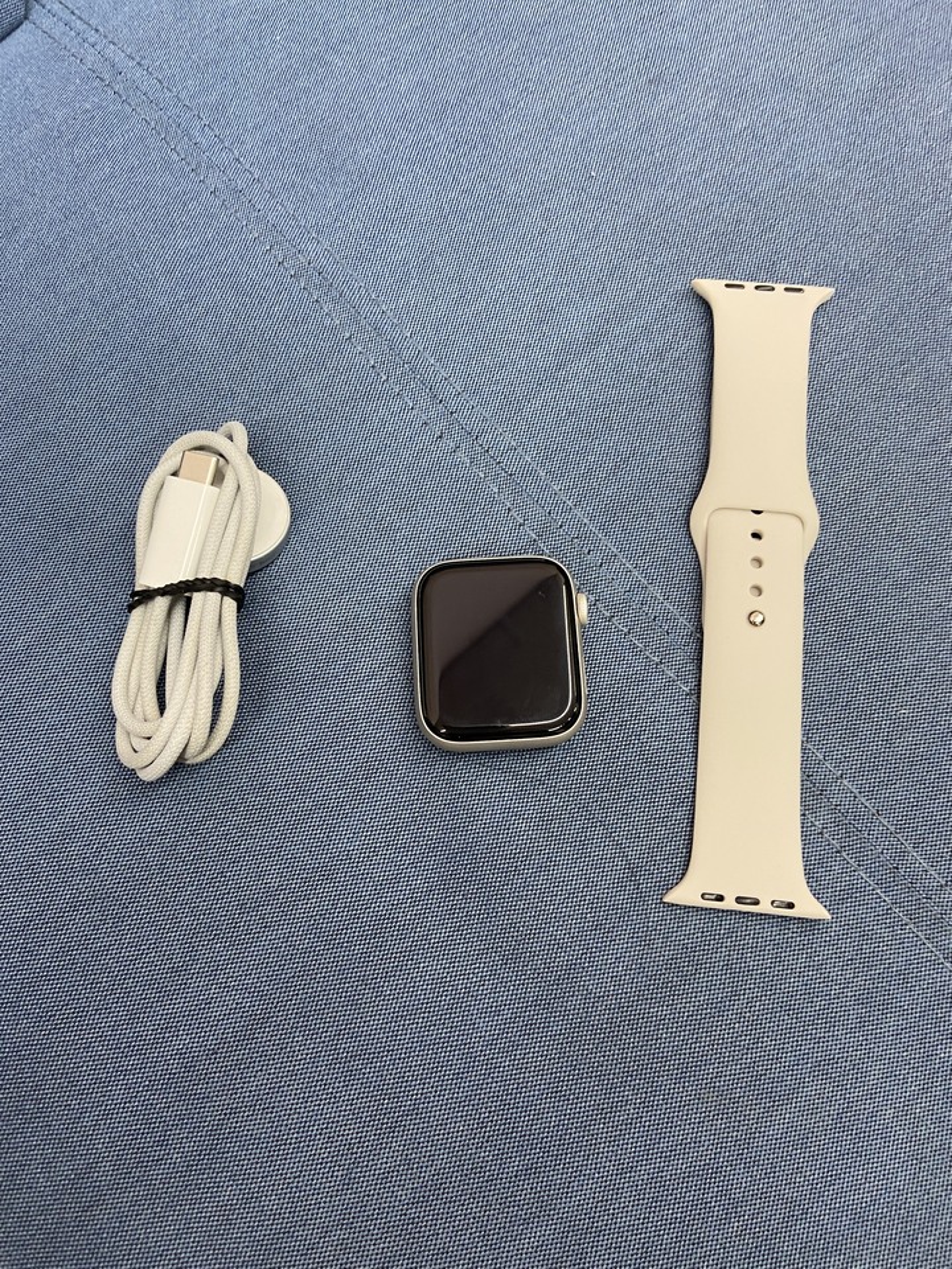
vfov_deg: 67.3
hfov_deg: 53.1
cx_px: 476
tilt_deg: -76.1
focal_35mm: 26
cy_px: 634
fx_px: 953
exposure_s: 1/60
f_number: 1.8
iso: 125
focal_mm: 4.25
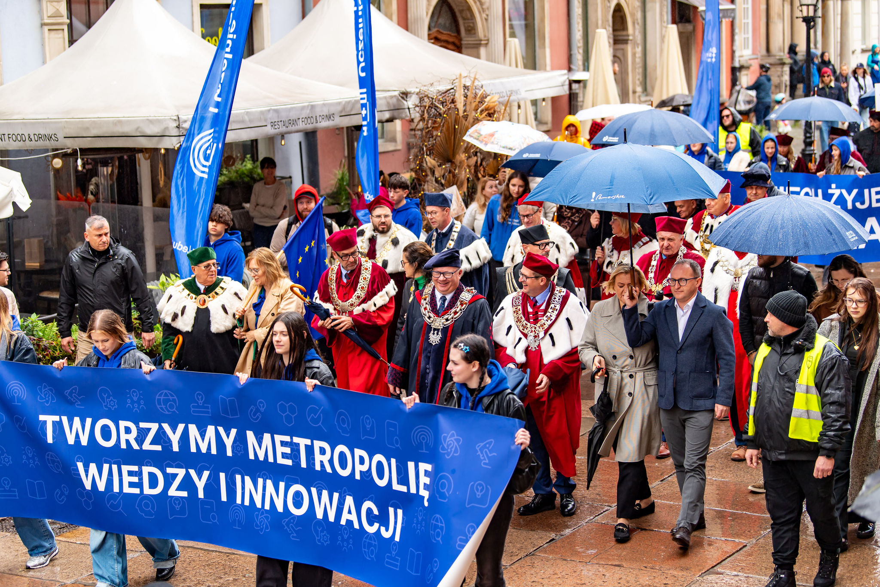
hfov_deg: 27.0
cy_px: 294
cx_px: 440
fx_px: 1833
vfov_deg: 18.2
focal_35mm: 75
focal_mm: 75
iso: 280
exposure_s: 1/400
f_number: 2.8
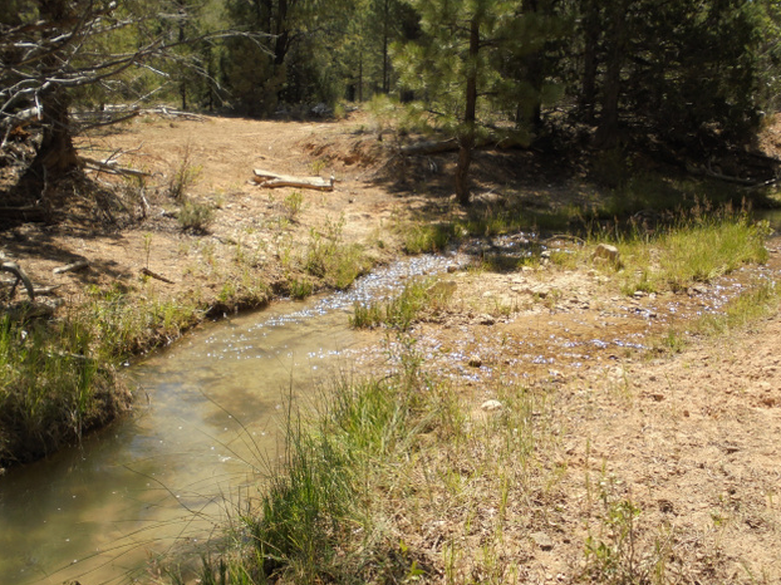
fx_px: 789
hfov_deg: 52.6
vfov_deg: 40.7
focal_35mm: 35
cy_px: 300
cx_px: 396
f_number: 4
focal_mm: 6.1
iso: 100
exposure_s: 1/640
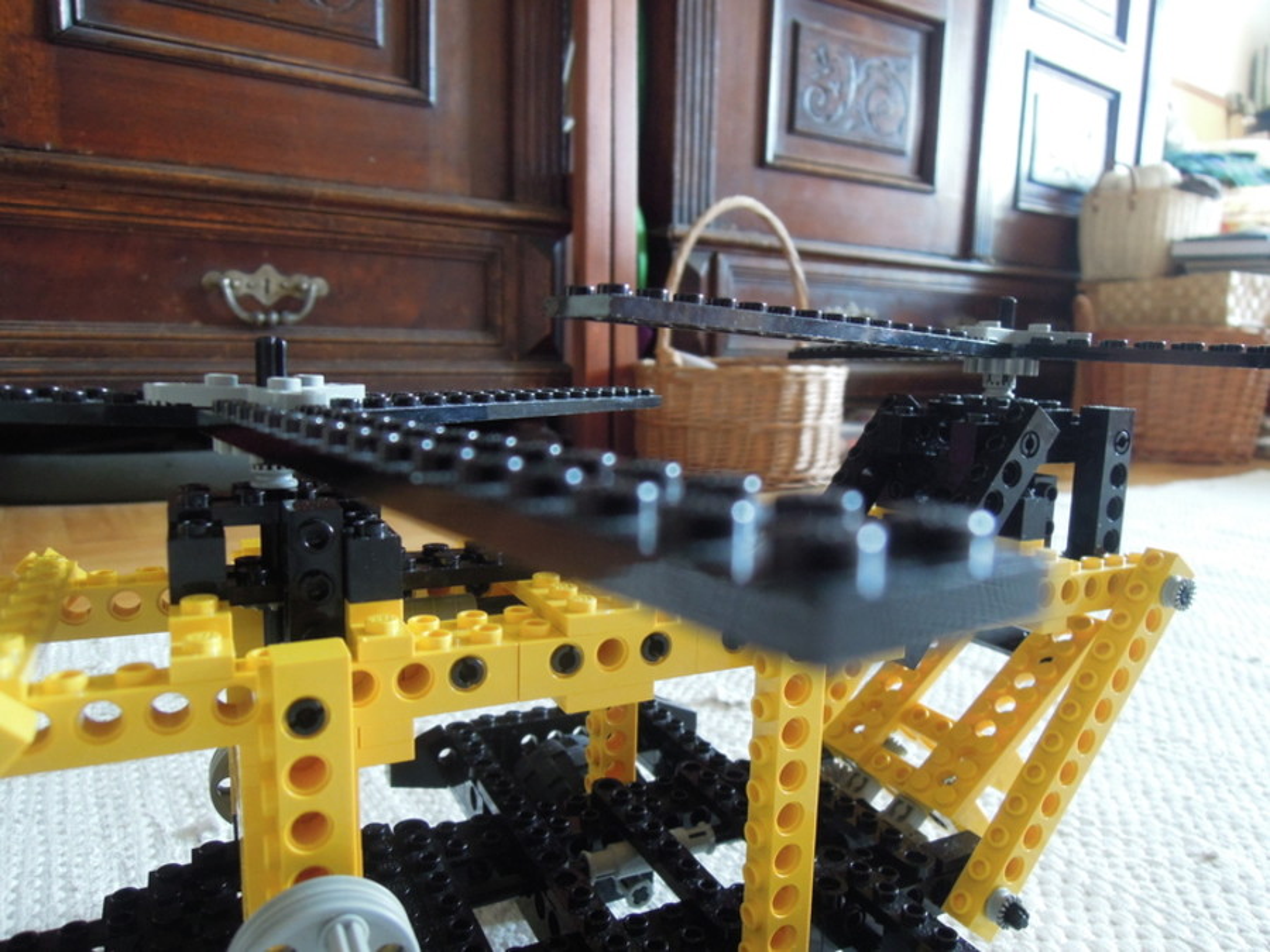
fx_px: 881
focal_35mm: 24
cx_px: 635
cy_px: 476
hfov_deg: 71.6
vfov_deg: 56.8
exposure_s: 1/25
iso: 400
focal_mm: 4.3
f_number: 2.8
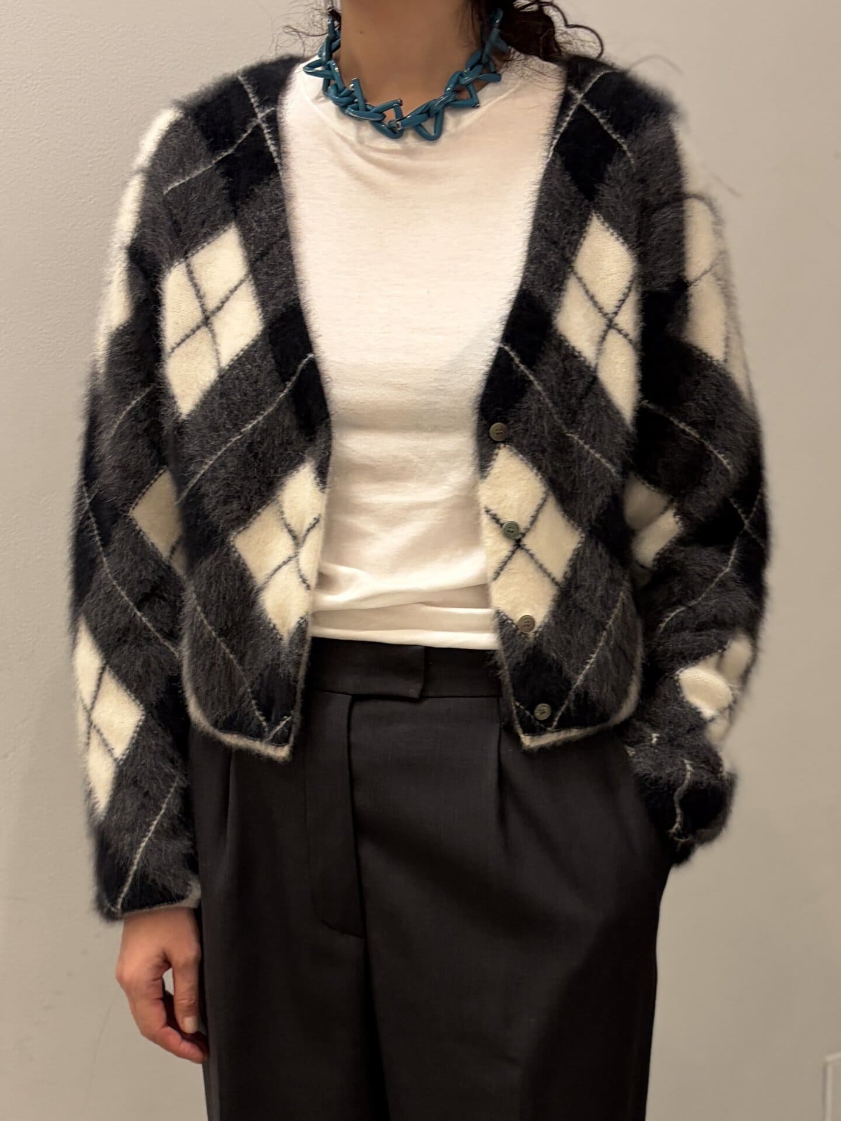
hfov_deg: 53.1
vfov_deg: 67.3
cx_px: 420
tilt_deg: -10.5
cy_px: 560
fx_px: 842
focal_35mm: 26
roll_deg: +0.1
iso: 100
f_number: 1.6
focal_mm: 5.96
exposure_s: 1/50
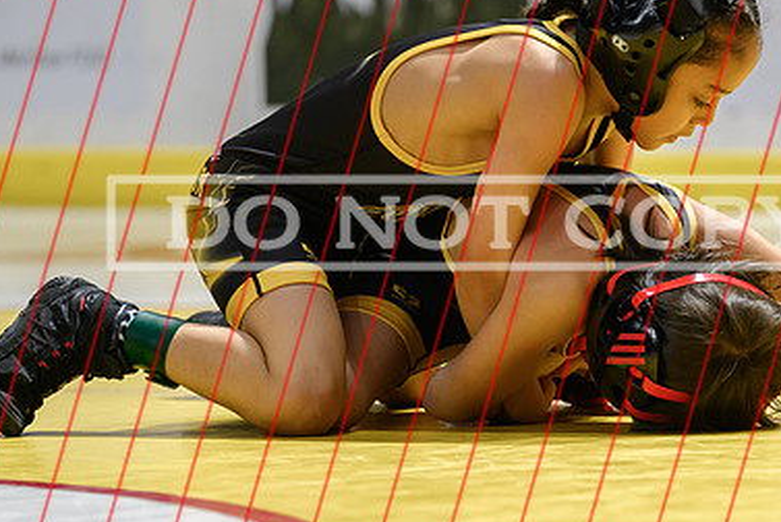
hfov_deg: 4.5
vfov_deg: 3.0
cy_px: 319
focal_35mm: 453
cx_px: 599
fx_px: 9835
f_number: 2.8
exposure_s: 1/800
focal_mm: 200
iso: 2200
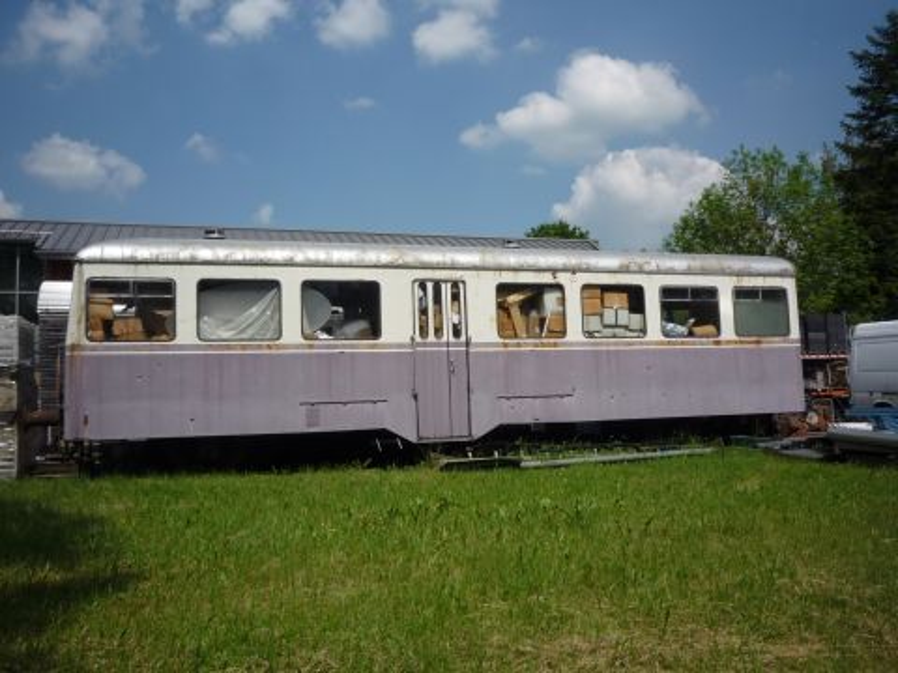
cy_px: 336
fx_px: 830
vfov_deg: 44.2
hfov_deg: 56.8
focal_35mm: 32
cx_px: 449
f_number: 5.6
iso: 100
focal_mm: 5.2
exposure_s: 1/800
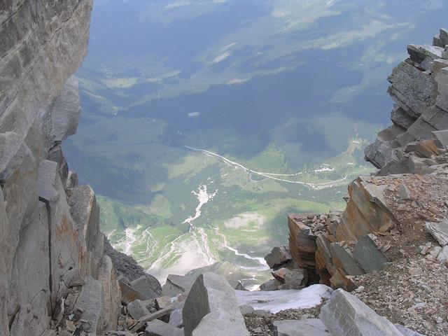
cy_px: 168
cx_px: 224
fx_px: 492
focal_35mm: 38
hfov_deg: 49.0
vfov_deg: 37.7
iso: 100
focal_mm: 5.8
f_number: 5.6
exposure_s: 1/199
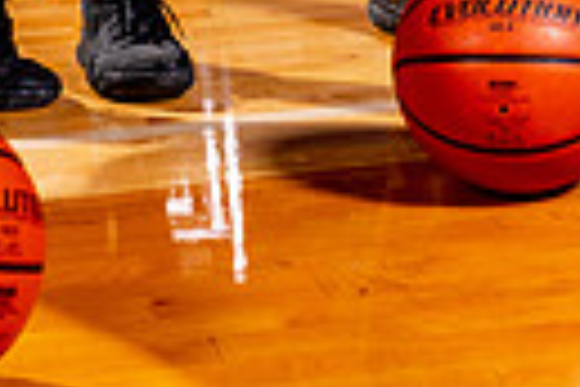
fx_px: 2255
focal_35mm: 140
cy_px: -526
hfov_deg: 14.5
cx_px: 92
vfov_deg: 8.9
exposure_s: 1/125
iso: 100
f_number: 5.6
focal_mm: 40
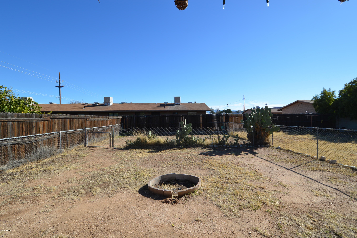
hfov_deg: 100.4
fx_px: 149
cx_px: 178
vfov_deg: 77.2
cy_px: 119
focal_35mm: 15
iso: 100
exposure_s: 1/200
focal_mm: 10
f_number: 7.1
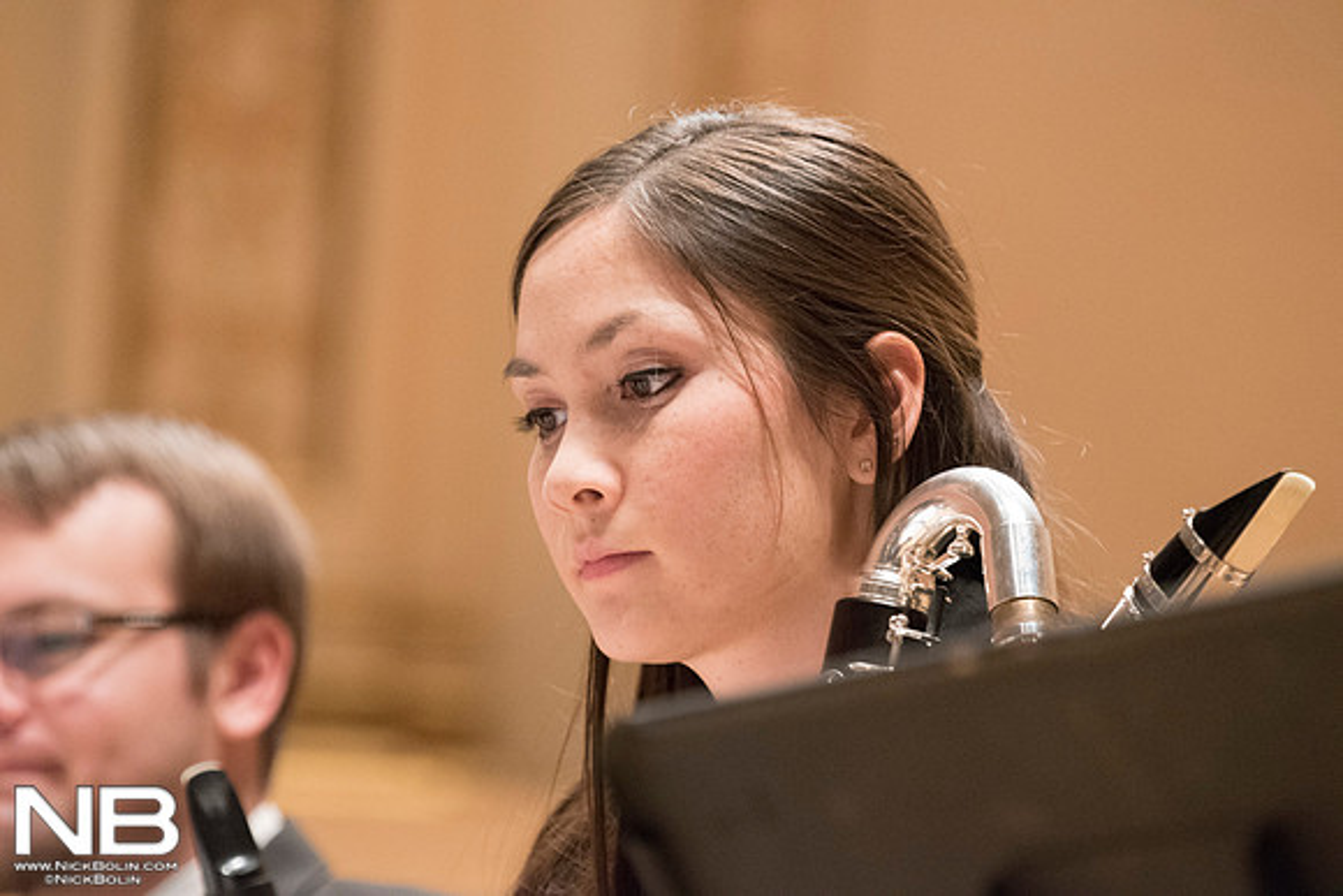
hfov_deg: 8.9
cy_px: 448
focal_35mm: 230
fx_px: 8582
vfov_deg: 6.0
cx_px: 672
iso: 12800
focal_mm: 230
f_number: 6.3
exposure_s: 1/160
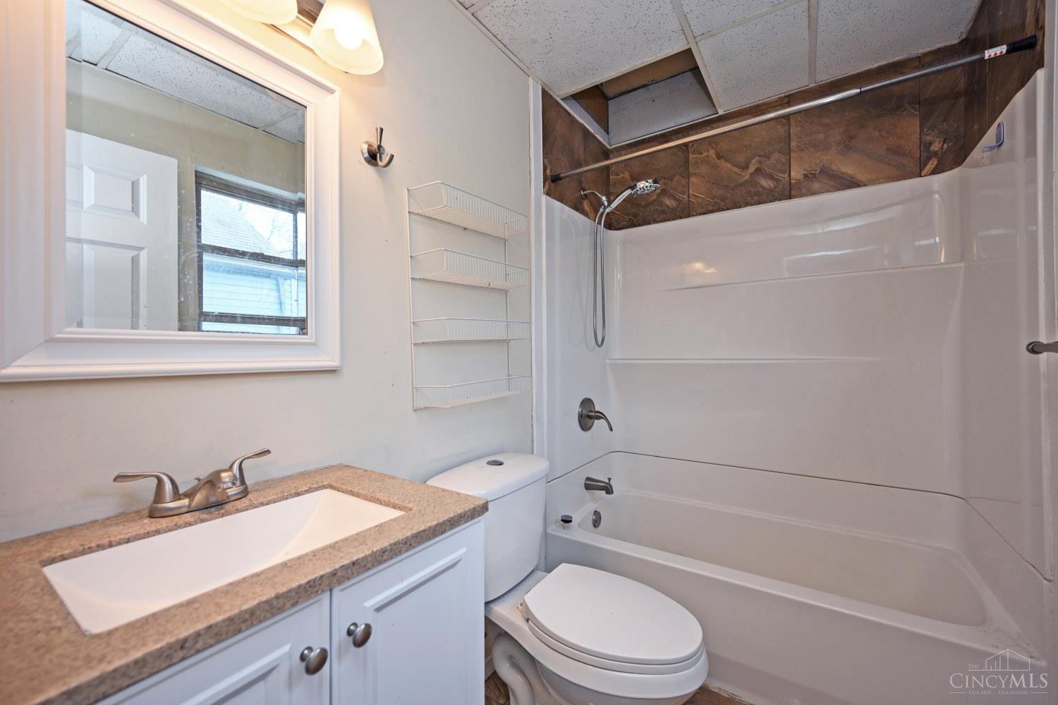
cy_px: 352
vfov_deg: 81.2
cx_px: 529
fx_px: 411
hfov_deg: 104.3
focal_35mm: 14
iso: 200
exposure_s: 1/80
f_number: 4.5
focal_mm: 14
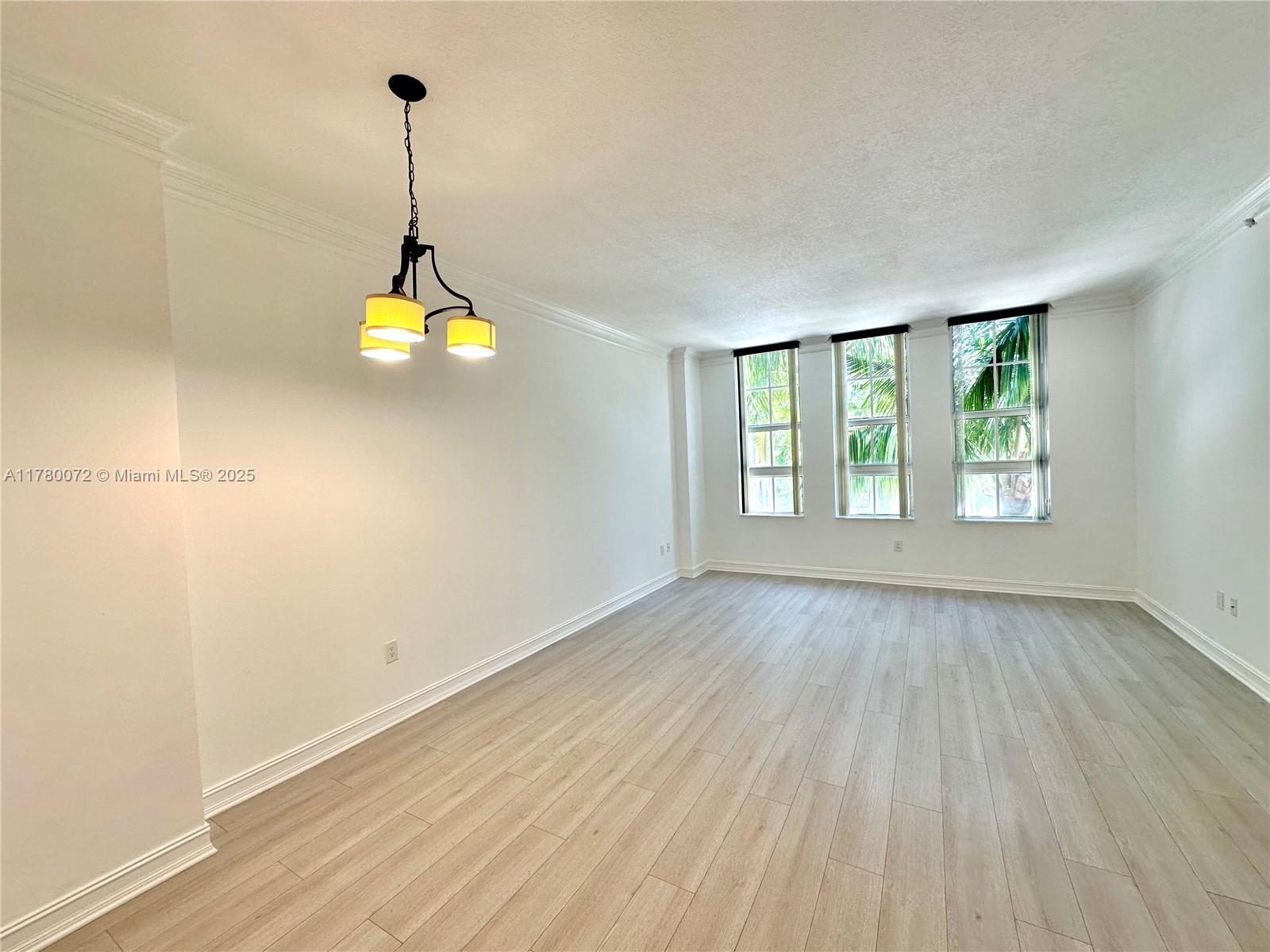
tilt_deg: -1.2
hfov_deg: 102.1
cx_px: 635
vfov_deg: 85.7
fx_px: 514
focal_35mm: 14
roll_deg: +1.9
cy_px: 476
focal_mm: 2.22
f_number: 2.2
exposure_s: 1/120
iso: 64
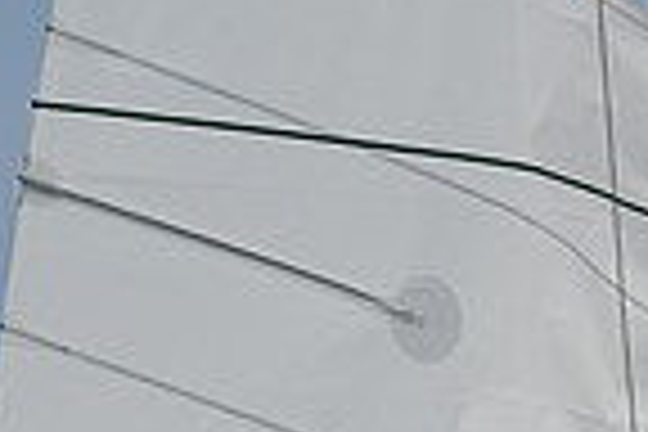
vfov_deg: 1.3
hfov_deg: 1.9
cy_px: 1135
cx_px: -275
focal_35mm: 1078
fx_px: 19402
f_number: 6.3
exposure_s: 1/4000
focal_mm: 175
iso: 400
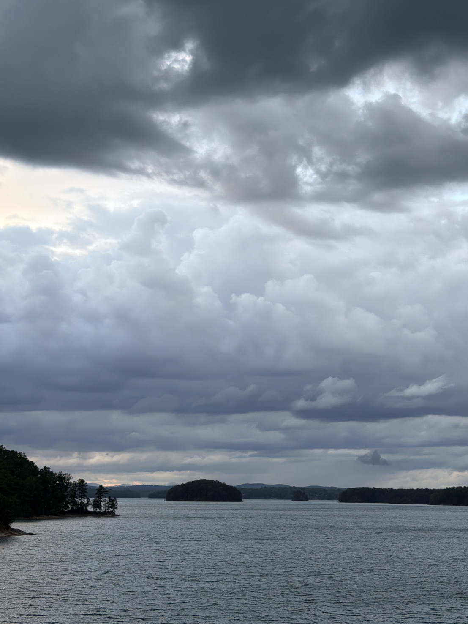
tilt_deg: +8.3
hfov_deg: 22.4
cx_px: 359
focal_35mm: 65
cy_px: 310
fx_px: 1172
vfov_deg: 29.8
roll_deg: -0.5
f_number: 1.78
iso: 64
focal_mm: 6.76
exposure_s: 1/121
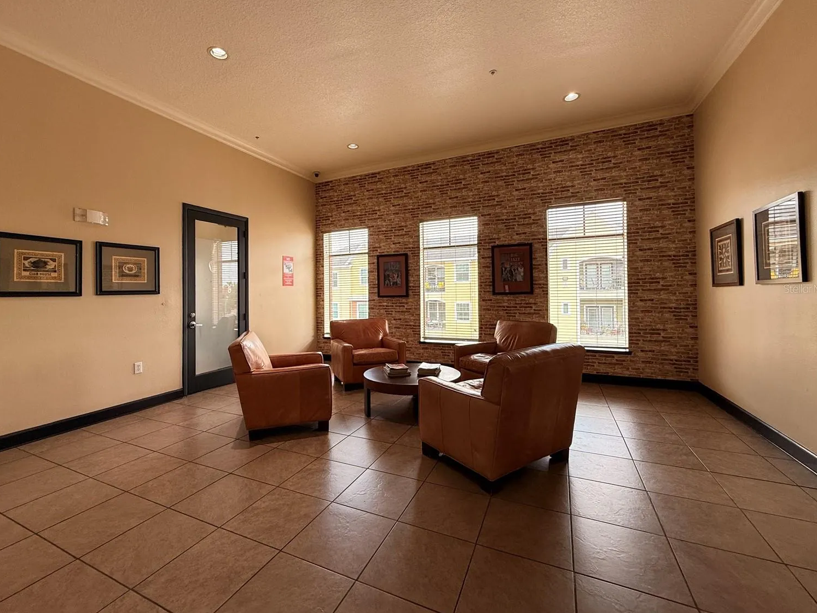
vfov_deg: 81.7
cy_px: 288
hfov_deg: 98.1
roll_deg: +0.9
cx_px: 397
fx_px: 354
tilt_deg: +1.1
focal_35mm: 15
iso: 80
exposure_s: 1/120
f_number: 2.2
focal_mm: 2.22
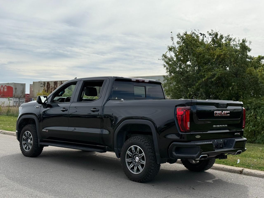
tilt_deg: +2.9
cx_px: 132
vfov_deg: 30.3
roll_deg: -1.5
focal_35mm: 48
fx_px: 366
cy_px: 99
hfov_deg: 39.7
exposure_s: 1/7143
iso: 64
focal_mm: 6.76
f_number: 1.78
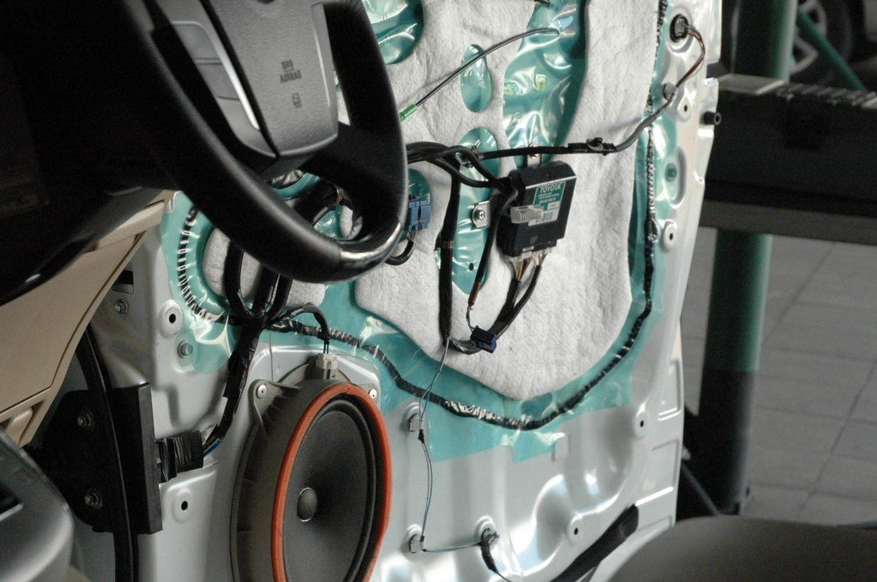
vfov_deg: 13.9
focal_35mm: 98
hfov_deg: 20.8
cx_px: 497
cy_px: 258
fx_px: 2384
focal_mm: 44
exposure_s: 1/160
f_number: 7.1
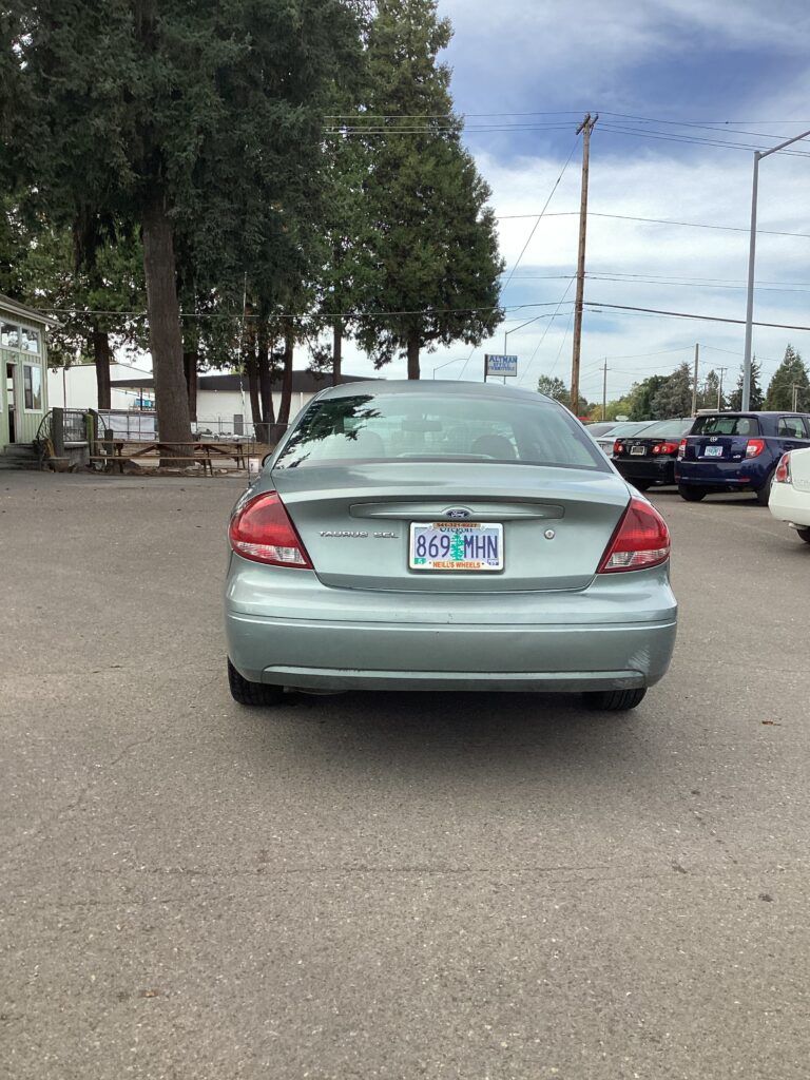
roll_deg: -1.3
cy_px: 540
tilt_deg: -8.8
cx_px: 405
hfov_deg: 45.4
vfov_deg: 58.4
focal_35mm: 31
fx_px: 967
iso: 25
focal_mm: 3.3
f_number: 2.4
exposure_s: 1/769
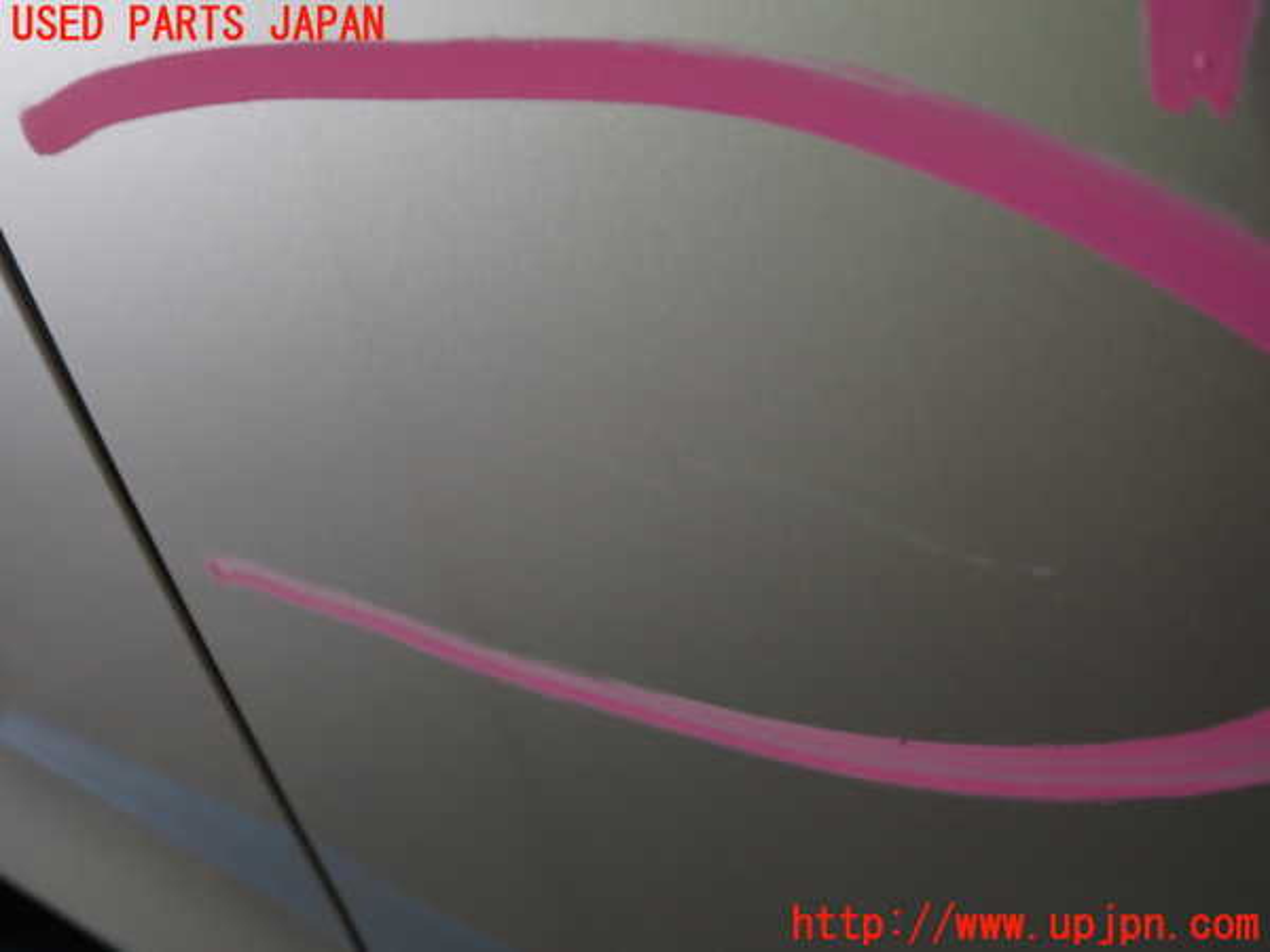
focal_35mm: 30
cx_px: 635
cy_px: 476
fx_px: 1101
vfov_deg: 46.8
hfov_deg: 60.0
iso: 200
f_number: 2.3
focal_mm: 5.4
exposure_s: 1/40
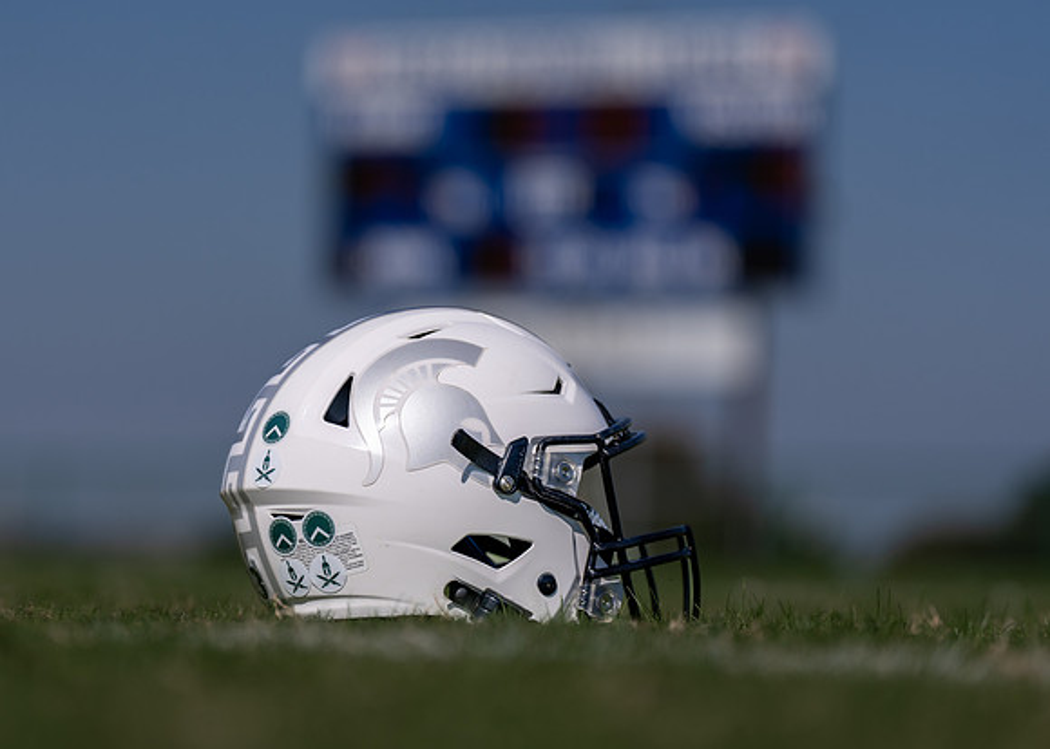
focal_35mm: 161
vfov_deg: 8.9
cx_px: 427
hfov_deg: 12.4
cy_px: 432
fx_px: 4813
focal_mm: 130
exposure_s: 1/6400
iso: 100
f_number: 2.8
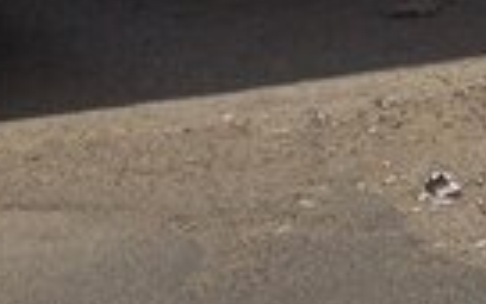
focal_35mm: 170
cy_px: -388
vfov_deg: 7.3
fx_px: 2252
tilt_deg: -3.7
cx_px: 901
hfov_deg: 11.4
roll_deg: +2.6
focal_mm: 4.12
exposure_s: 1/2584
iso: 50
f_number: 2.4
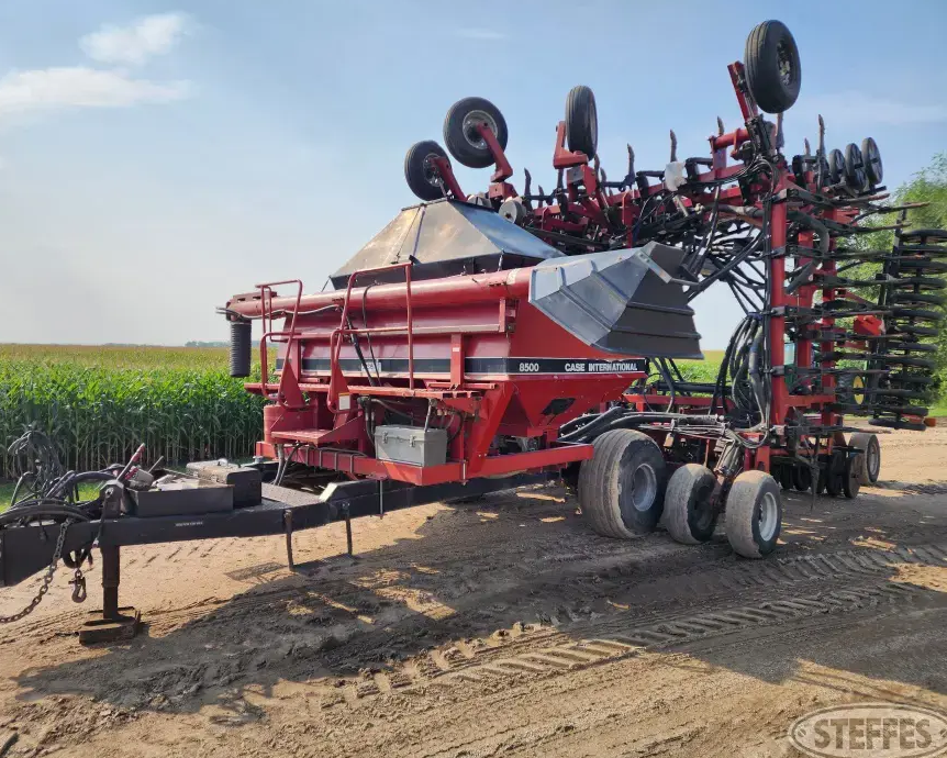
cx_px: 455
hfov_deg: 68.1
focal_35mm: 25
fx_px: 701
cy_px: 382
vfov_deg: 56.8
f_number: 1.8
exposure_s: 1/1245
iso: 12
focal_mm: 6.4
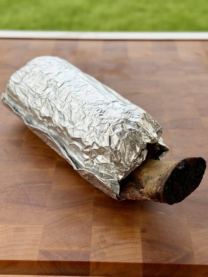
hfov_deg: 30.3
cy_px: 138
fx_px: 385
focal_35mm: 48
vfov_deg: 39.7
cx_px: 104
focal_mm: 6.76
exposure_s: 1/2865
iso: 64
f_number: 1.78
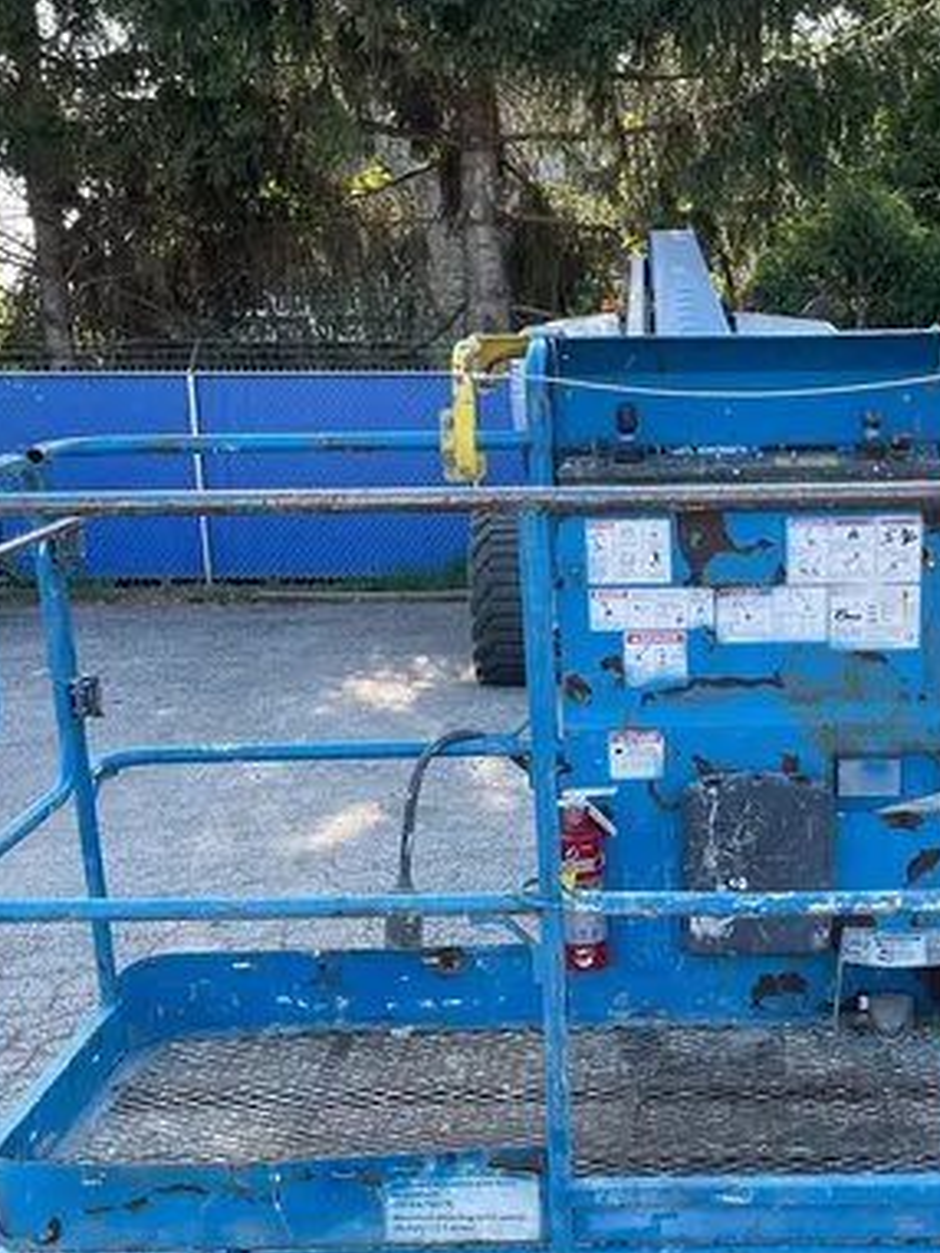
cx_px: 720
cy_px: 834
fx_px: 1809
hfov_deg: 28.6
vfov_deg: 37.8
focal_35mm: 50
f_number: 1.6
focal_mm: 4.2
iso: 32
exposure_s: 1/407
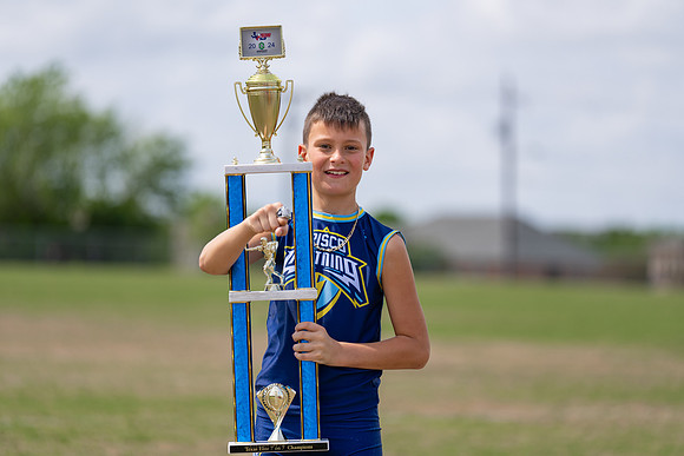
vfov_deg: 9.2
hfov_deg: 13.7
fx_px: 2851
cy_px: 228
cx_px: 342
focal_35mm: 150
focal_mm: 150
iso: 100
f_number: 2.8
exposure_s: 1/2000
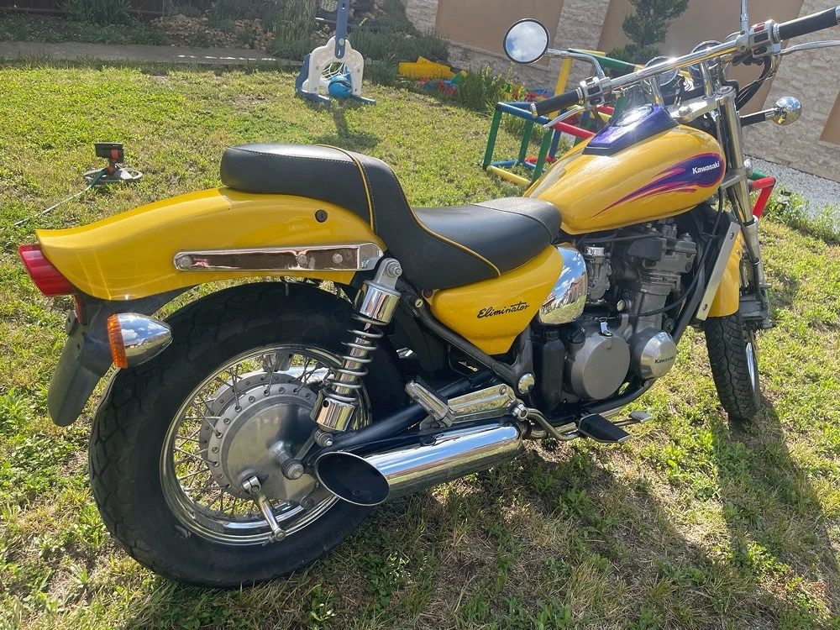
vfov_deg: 54.9
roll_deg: -9.5
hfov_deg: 69.4
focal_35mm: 25
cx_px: 420
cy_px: 315
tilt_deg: -28.9
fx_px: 607
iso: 32
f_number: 1.6
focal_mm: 5.1
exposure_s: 1/1553
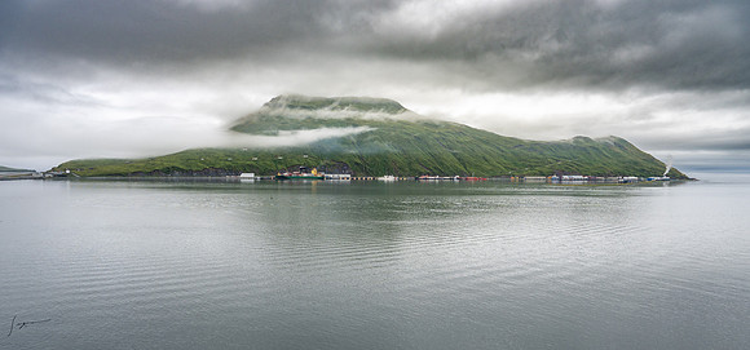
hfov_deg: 73.2
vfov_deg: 38.2
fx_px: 505
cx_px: 376
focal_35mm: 26
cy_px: 199
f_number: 8
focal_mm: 24
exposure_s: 1/125
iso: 160
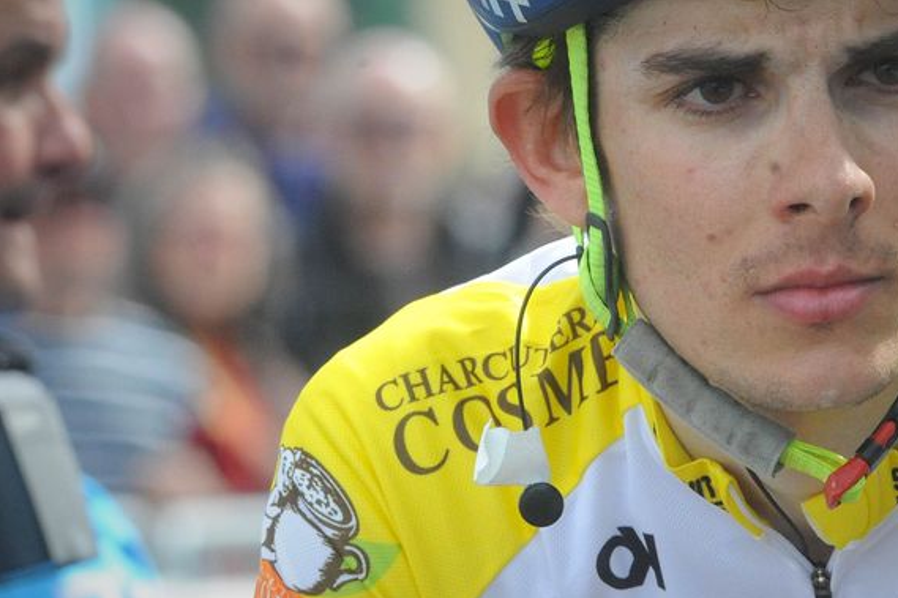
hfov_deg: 3.1
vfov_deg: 2.0
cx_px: 603
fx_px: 16832
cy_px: 342
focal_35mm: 675
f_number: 16
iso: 3200
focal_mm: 300
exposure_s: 1/1000
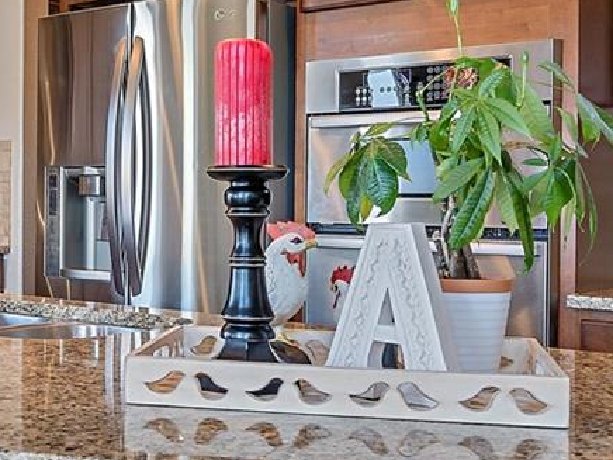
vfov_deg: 24.4
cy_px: 194
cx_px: 75
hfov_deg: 30.9
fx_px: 1063
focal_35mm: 60
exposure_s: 1/6
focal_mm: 17
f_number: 7.1
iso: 100
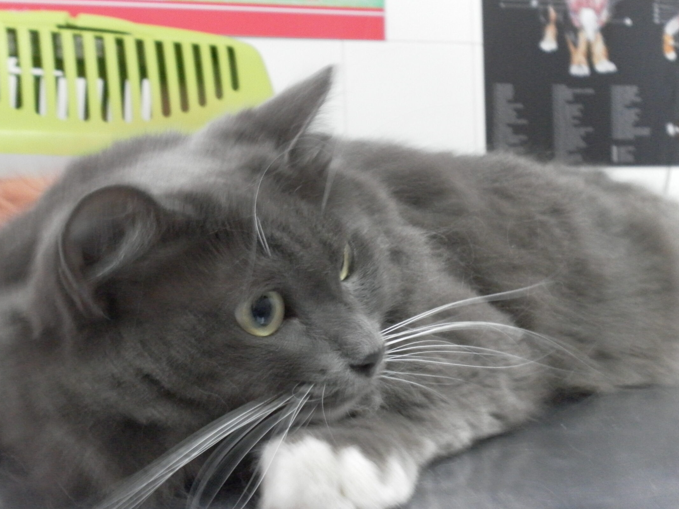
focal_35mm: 55
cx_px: 280
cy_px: 261
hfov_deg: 34.8
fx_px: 1079
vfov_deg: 26.6
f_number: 4.3
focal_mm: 8.2
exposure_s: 1/8
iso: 400
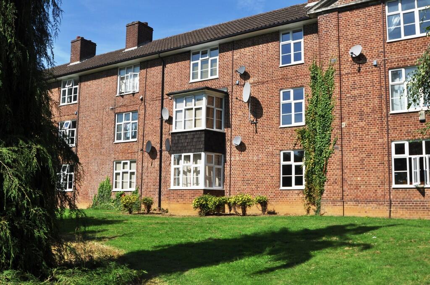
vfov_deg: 36.8
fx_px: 429
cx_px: 215
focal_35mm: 36
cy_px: 142
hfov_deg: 53.2
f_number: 10
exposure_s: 1/400
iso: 200
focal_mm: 24
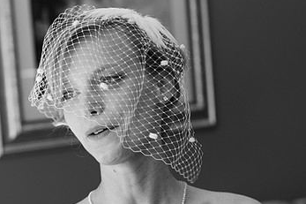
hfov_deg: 17.4
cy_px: 130
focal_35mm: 117
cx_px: 93
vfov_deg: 11.7
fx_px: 994
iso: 400
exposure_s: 1/60
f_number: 4.5
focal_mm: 70
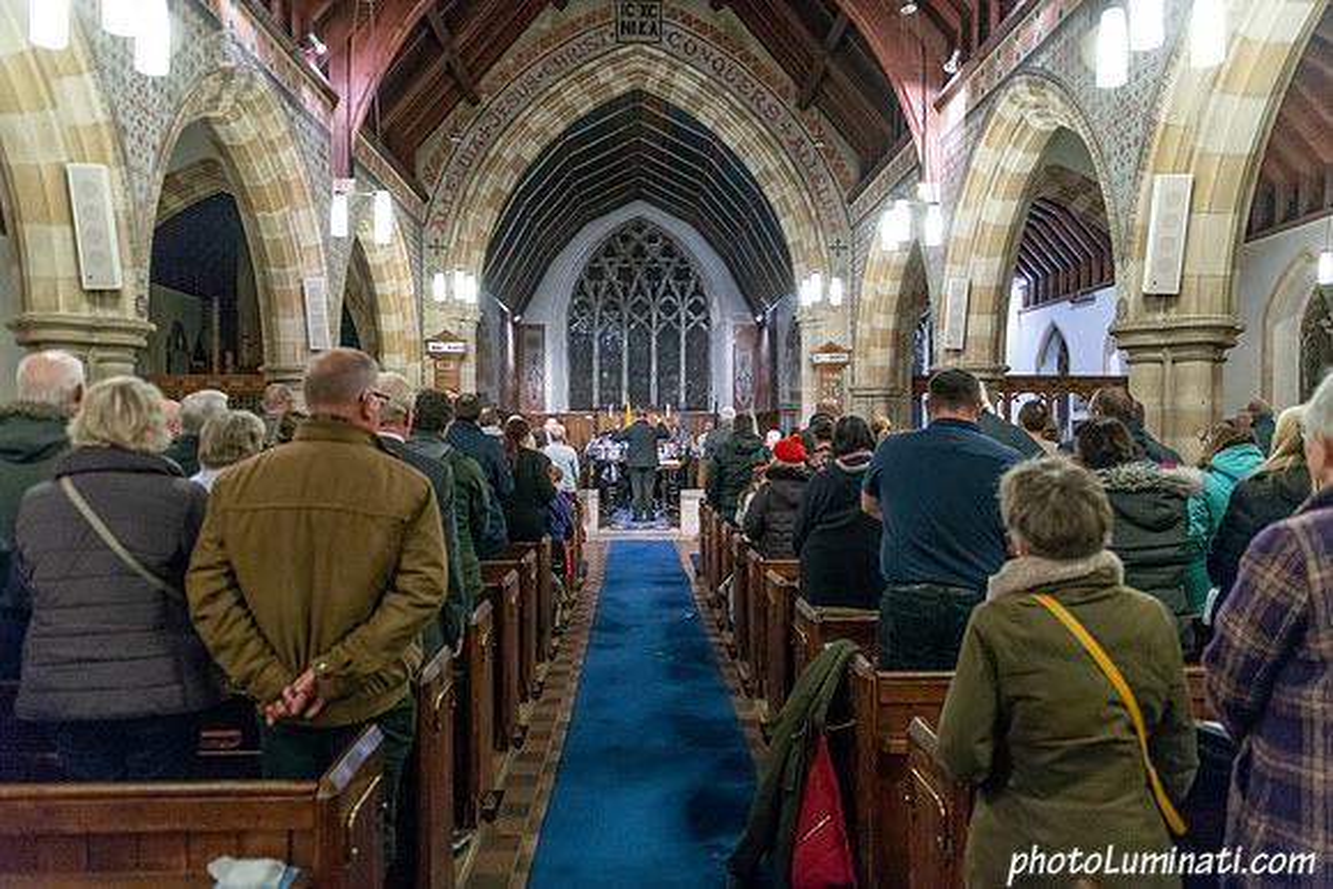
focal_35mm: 25
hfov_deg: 72.2
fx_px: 913
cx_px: 666
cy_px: 444
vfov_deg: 51.9
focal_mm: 24
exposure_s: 1/125
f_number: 2.8
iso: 2500
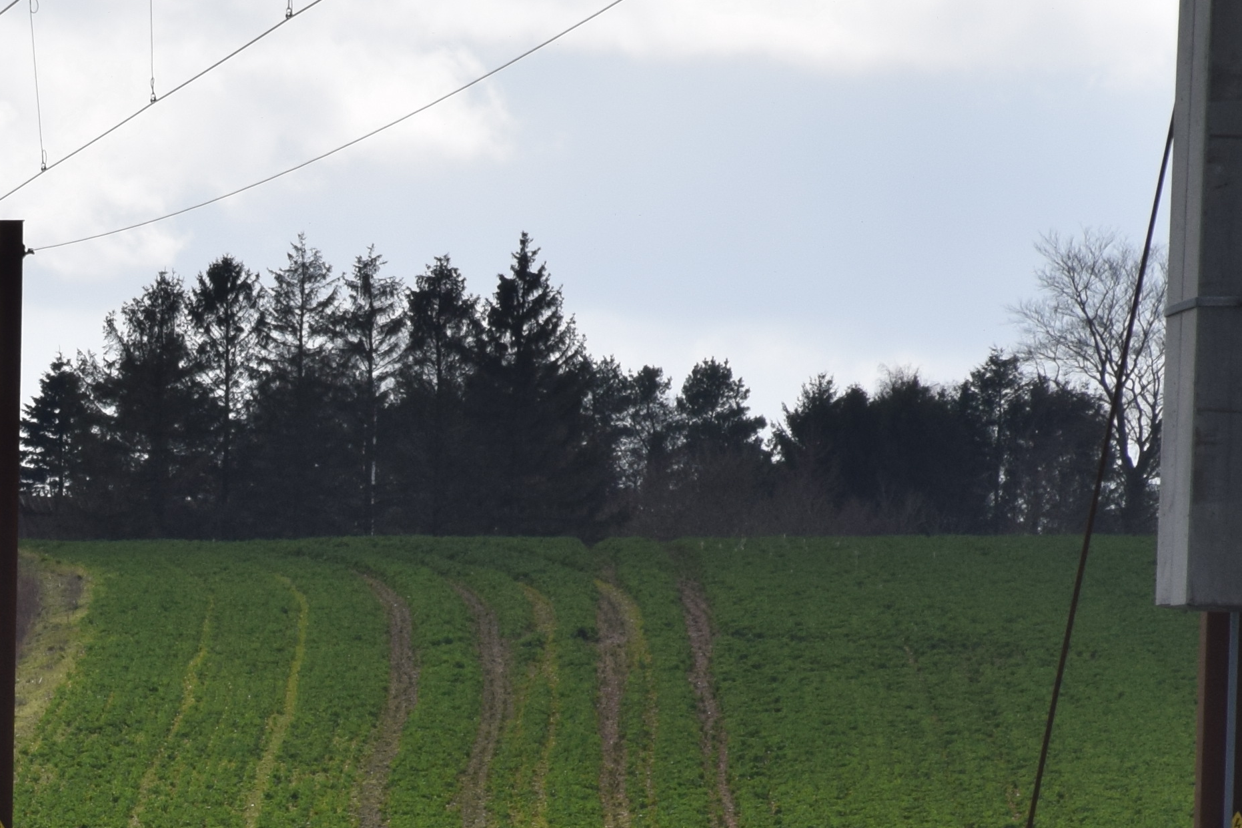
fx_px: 17510
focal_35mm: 508
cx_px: -516
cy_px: 1267
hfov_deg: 4.0
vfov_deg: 2.7
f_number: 13
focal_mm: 105
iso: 200
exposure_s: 1/320
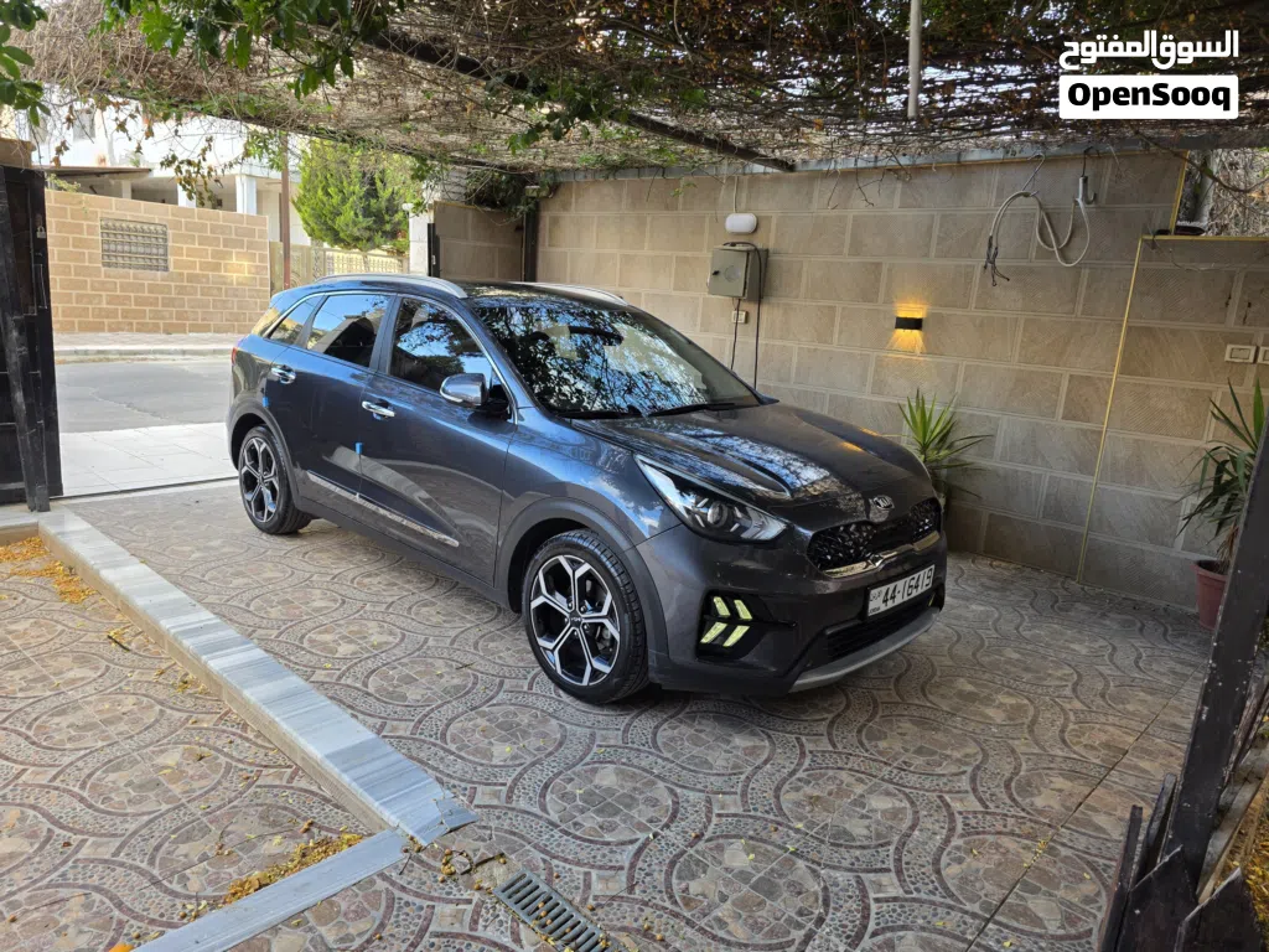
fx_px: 843
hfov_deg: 73.9
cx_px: 634
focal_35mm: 23
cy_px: 476
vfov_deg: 58.9
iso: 25
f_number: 1.7
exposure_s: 1/58.7
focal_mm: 6.3
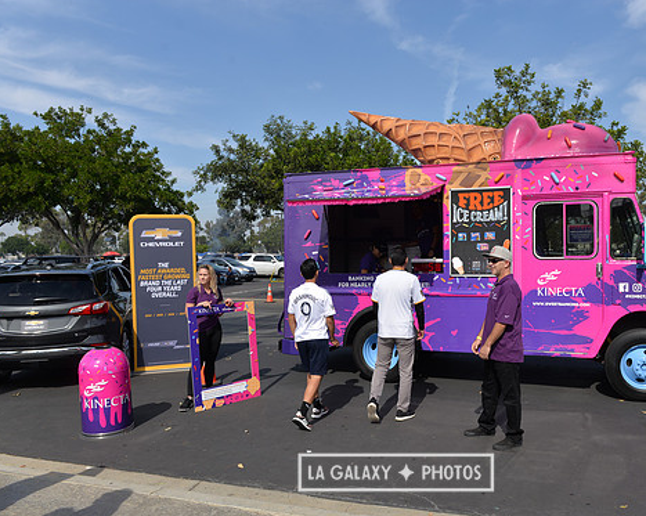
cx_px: 396
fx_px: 535
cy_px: 265
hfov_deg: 61.6
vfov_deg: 51.5
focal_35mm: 28
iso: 100
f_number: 7.1
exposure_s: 1/500
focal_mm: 24
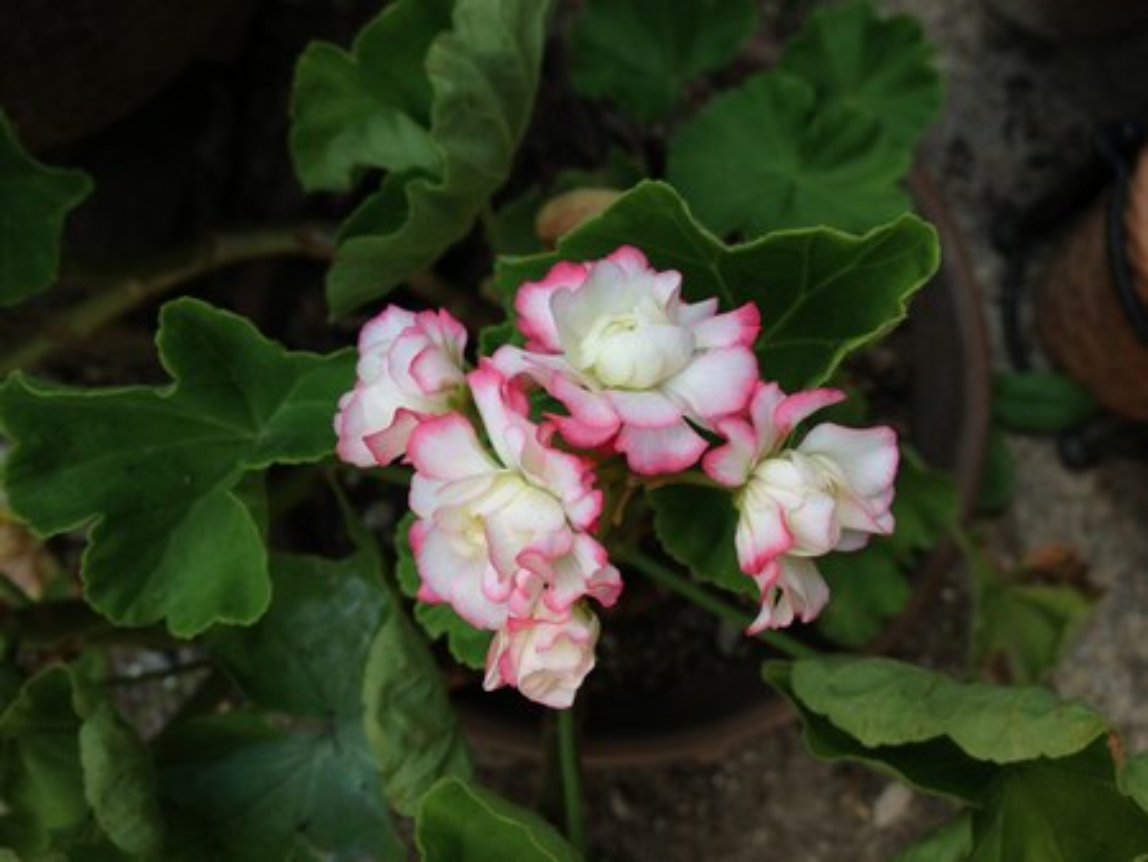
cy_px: 431
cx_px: 574
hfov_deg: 52.6
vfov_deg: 40.7
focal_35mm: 35
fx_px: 1161
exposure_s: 1/200
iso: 50
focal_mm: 4.28
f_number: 2.4
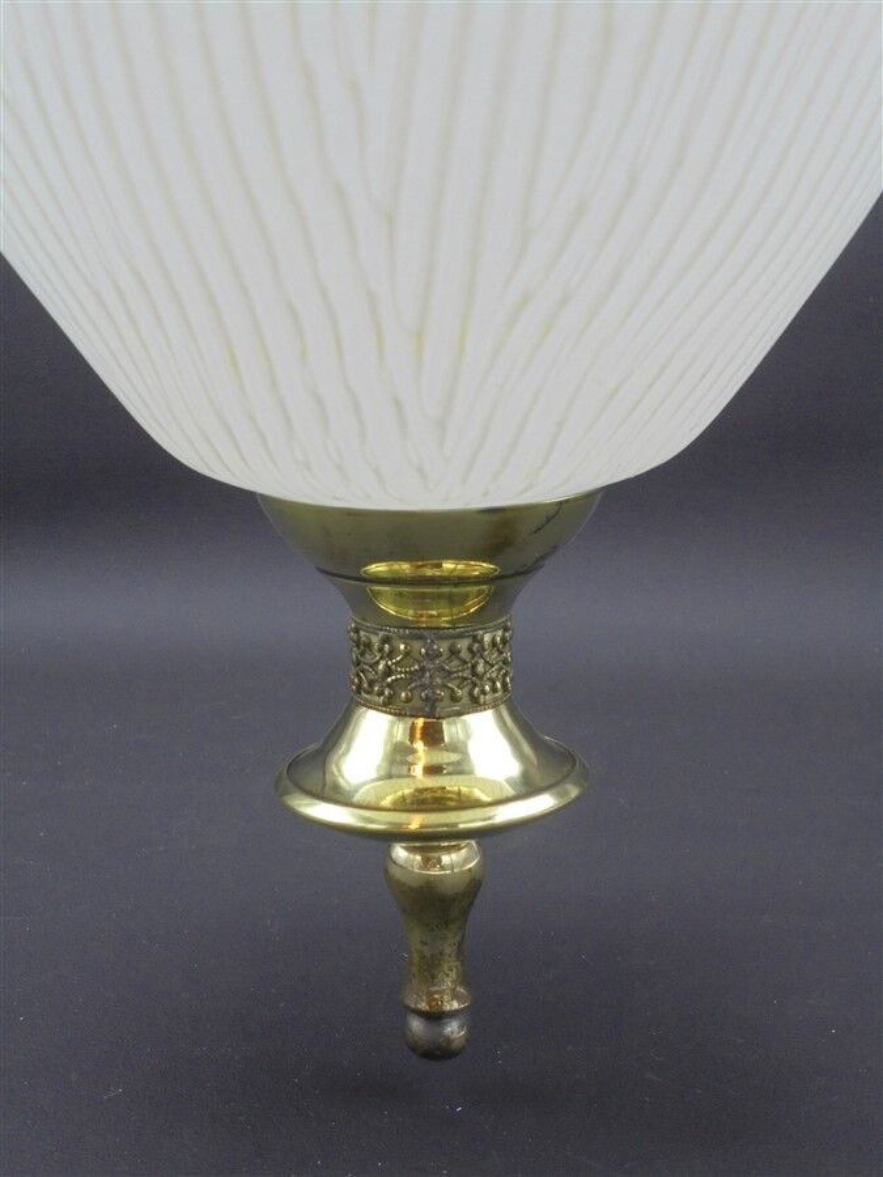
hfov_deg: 29.7
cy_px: 588
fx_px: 1667
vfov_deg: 38.9
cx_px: 442
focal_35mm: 49
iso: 100
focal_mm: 8.9
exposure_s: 1/60
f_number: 4.8
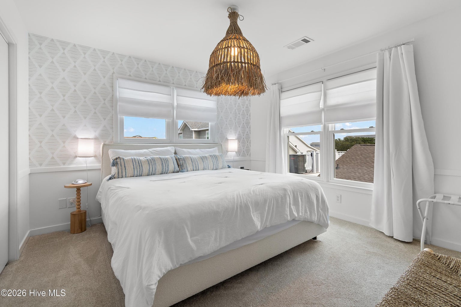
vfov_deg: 77.3
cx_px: 230
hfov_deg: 100.4
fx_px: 192
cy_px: 154
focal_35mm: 15
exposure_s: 1/15
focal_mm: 10
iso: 100
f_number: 4.5
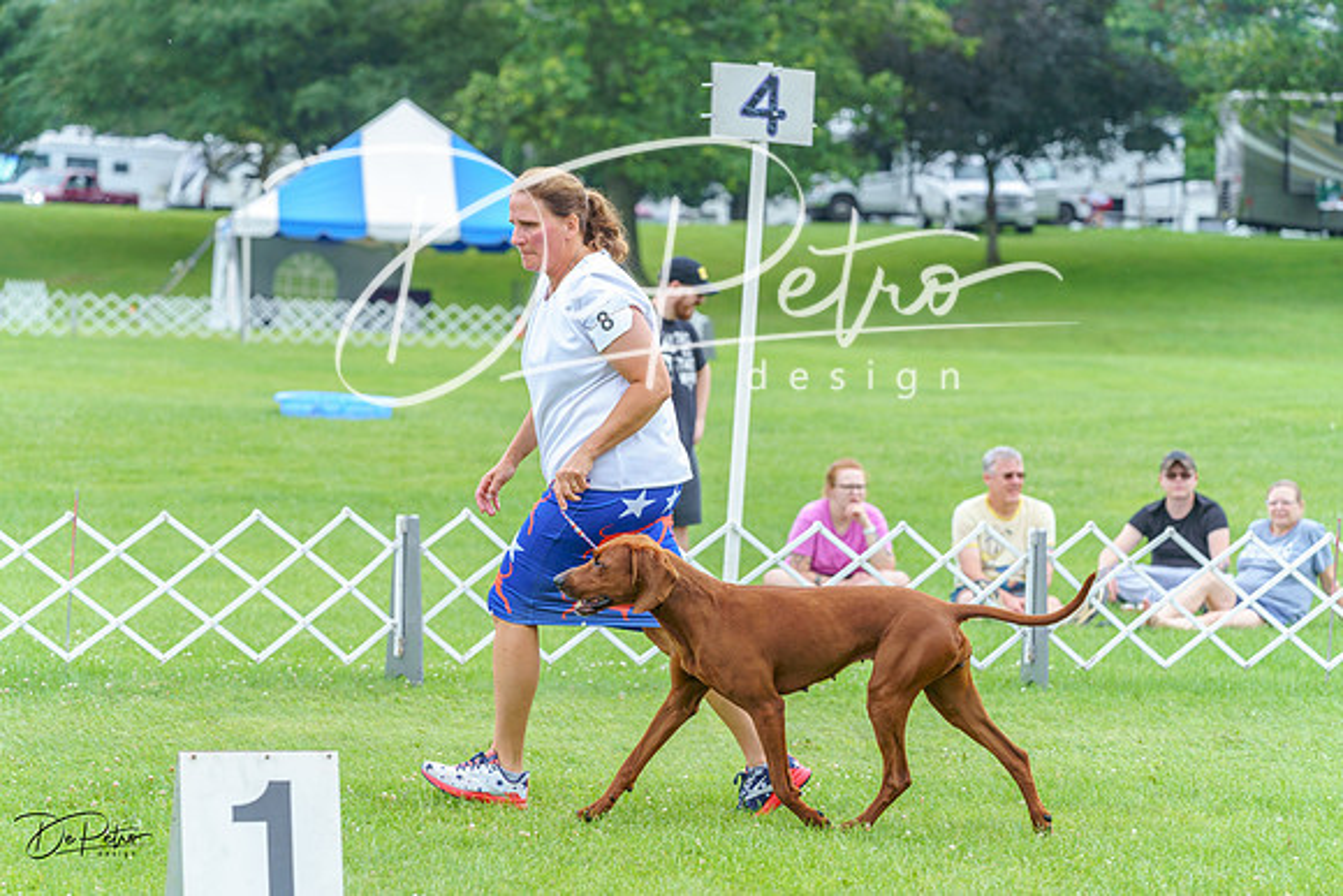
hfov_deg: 15.5
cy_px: 448
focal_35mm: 132
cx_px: 672
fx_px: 4925
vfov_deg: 10.4
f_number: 5
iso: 400
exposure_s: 1/800
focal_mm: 132
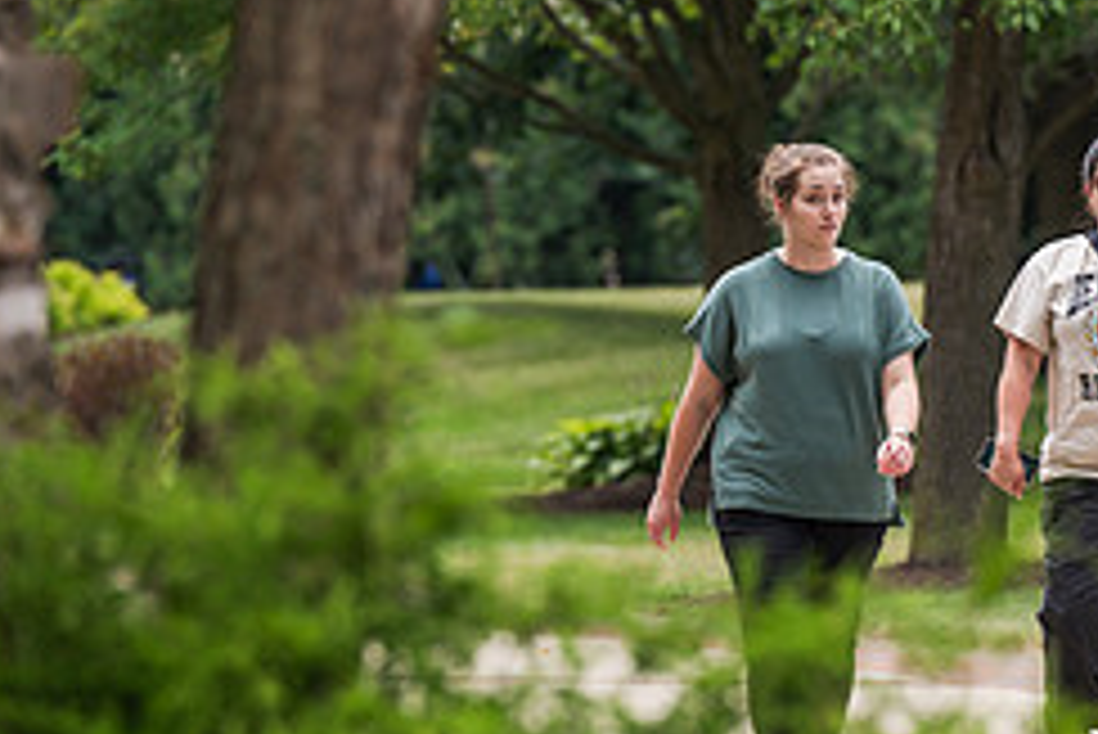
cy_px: 331
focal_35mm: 475
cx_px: 810
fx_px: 14496
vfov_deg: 2.9
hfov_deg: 4.3
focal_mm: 200
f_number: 3.5
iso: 100
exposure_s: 1/400
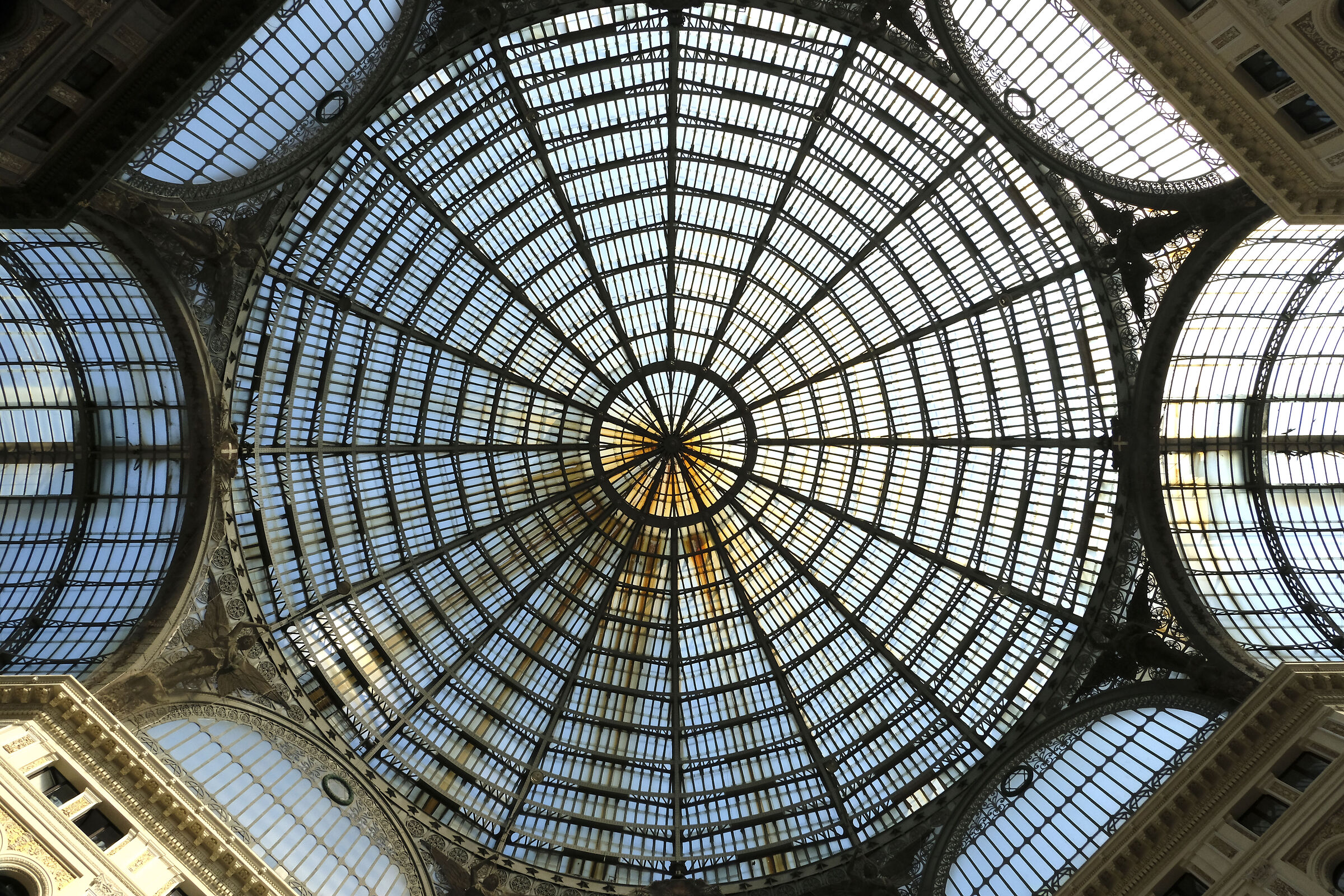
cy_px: 448
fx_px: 859
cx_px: 672
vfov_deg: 55.1
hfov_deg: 76.1
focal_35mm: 23
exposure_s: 1/250
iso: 1000
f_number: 18
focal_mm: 15
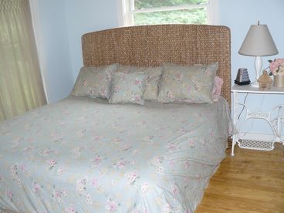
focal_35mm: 36
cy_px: 106
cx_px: 142
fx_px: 295
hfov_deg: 51.4
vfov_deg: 39.7
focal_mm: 6
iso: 160
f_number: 2.8
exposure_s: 1/30
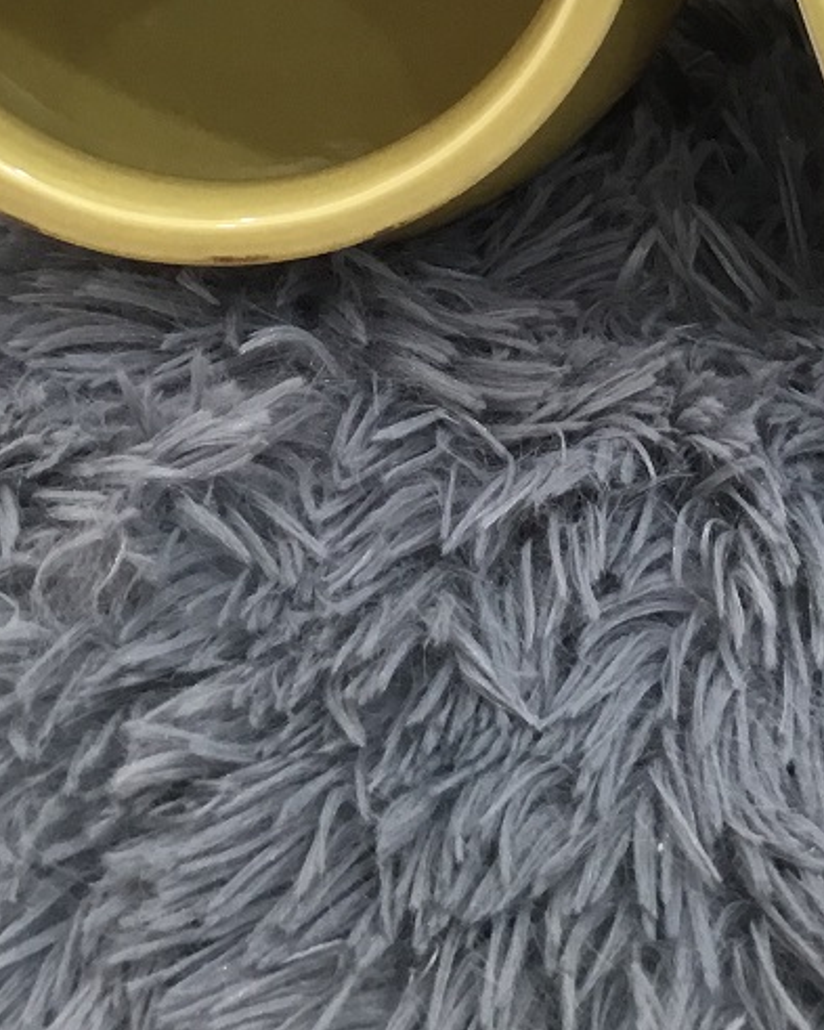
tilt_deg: -26.9
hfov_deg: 20.7
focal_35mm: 74
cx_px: 522
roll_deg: -0.6
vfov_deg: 23.9
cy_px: -124
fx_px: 2255
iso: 80
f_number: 2.4
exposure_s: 1/33
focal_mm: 3.3
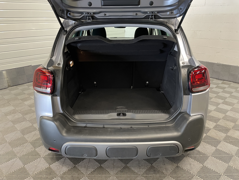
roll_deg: +1.0
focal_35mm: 26
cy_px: 90
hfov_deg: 67.3
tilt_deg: -20.0
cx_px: 120
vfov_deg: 53.1
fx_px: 180
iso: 200
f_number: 1.6
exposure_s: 1/50
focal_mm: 4.2
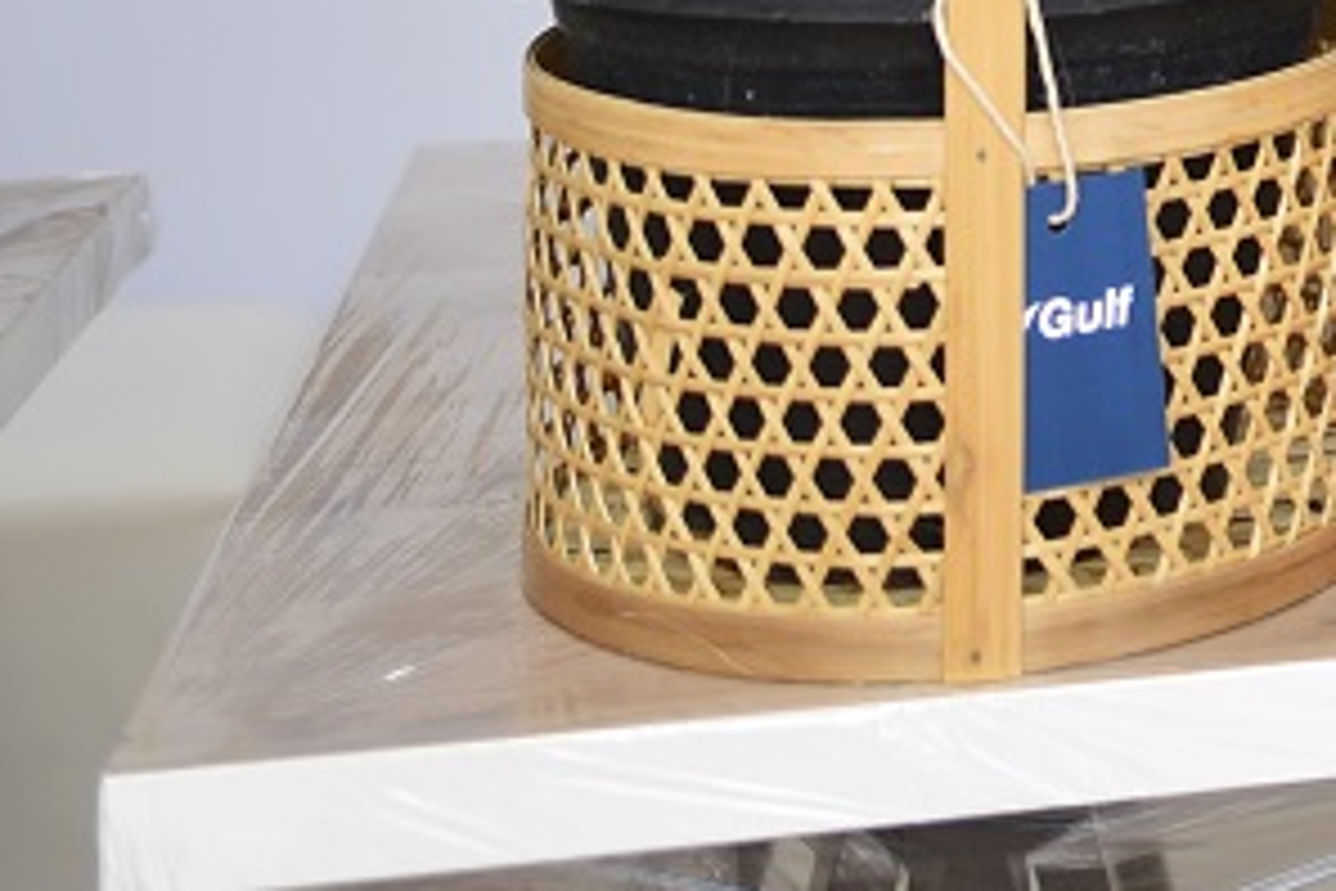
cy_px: -727
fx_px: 3599
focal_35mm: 97
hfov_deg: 18.5
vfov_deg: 12.8
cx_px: 2020
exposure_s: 1/200
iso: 100
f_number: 2
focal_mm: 24
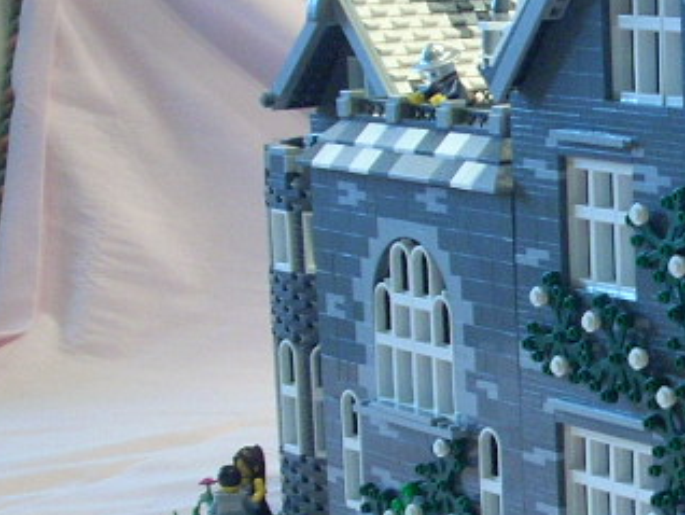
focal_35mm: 119
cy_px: 289
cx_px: 903
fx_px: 2357
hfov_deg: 15.7
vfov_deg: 12.5
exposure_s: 1/13.5
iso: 200
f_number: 2.8
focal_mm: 6.2
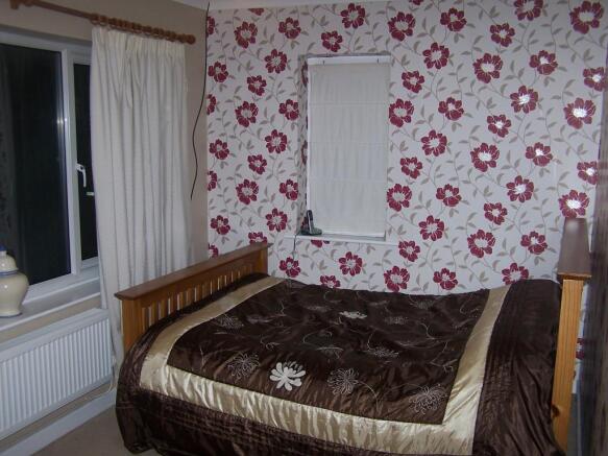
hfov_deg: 49.0
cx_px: 304
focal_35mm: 38
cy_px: 228
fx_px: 667
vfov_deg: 37.7
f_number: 2.8
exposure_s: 1/60
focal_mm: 6.3
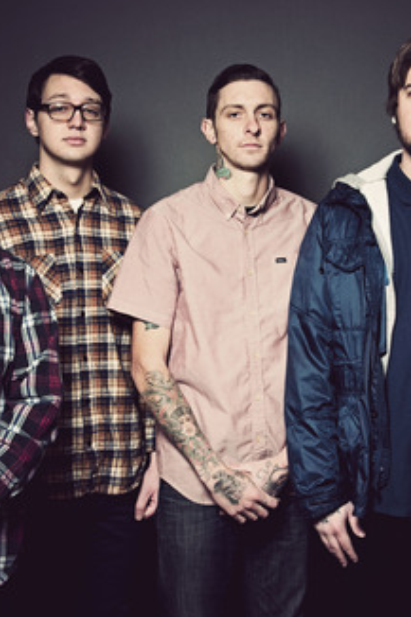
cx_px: 248
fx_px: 1183
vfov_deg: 29.3
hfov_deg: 19.7
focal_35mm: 69
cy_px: 307
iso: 250
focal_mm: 30
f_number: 5.6
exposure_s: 1/200
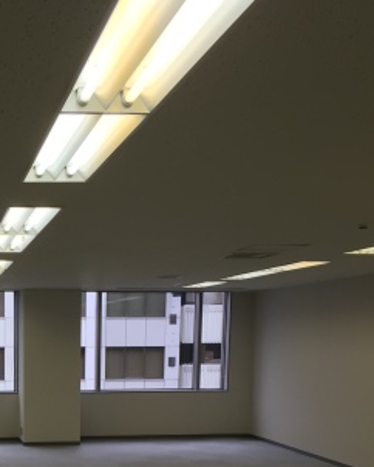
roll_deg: -0.6
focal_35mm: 60
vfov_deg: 29.5
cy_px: 456
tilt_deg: -7.4
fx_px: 829
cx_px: 12
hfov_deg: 24.4
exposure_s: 1/120
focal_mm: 4.15
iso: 40
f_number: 2.2
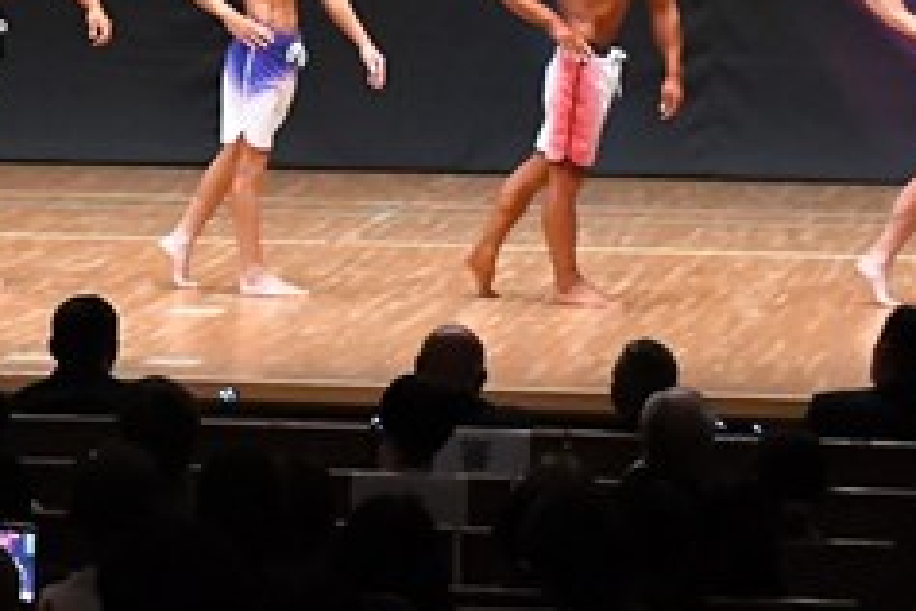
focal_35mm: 268
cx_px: 215
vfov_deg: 5.1
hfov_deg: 7.7
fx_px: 6819
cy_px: 85
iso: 8000
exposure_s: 1/400
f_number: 5.6
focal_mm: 55
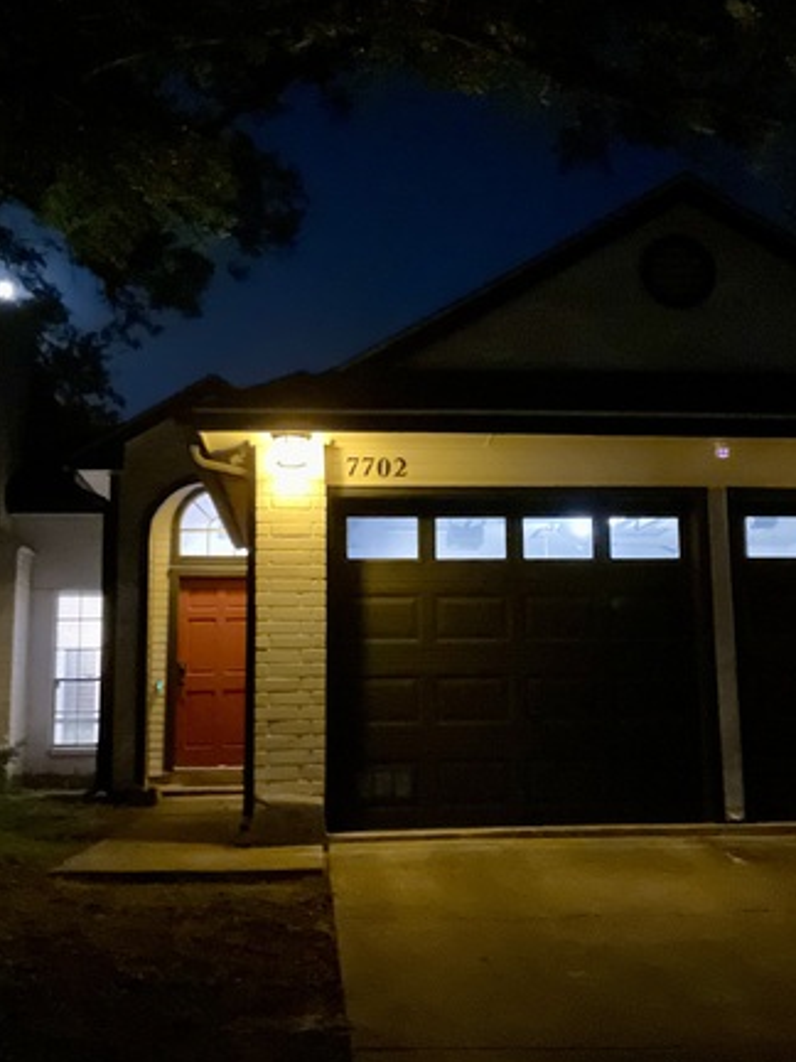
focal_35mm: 43
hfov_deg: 33.5
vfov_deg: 43.8
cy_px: 524
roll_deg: +0.5
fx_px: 1318
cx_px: 467
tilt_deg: +9.2
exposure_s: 1/15
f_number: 1.8
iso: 1600
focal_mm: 3
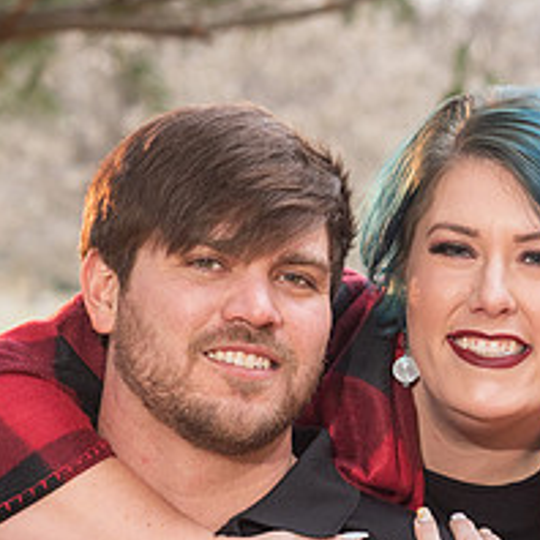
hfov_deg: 8.2
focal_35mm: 212
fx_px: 3742
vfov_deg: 8.3
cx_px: 518
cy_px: 337
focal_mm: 85
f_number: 5
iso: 640
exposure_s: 1/200
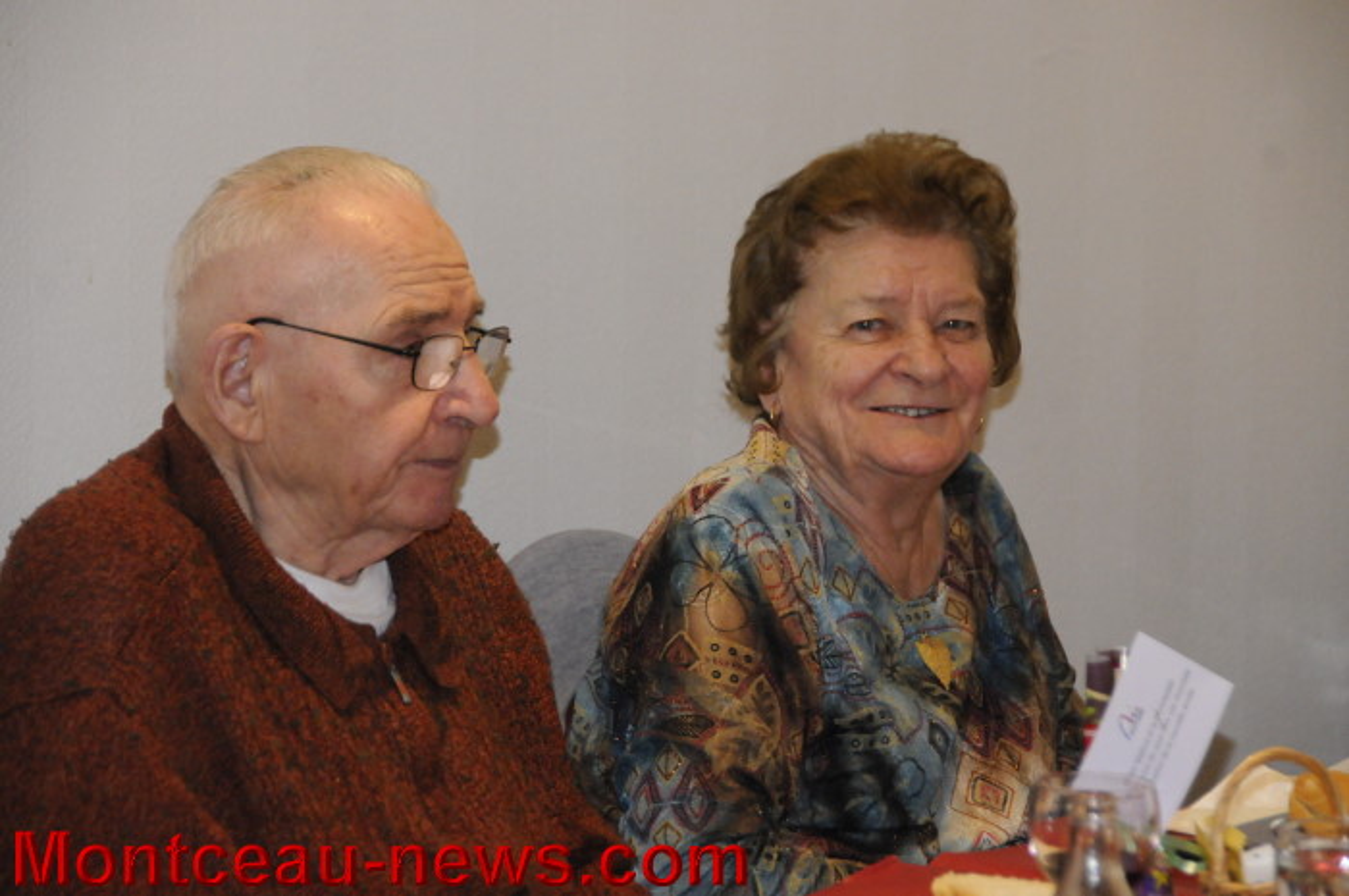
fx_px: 5895
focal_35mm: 158
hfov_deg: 13.1
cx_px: 674
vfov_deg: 8.7
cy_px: 448
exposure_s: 1/250
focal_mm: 105
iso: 3200
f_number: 5.3
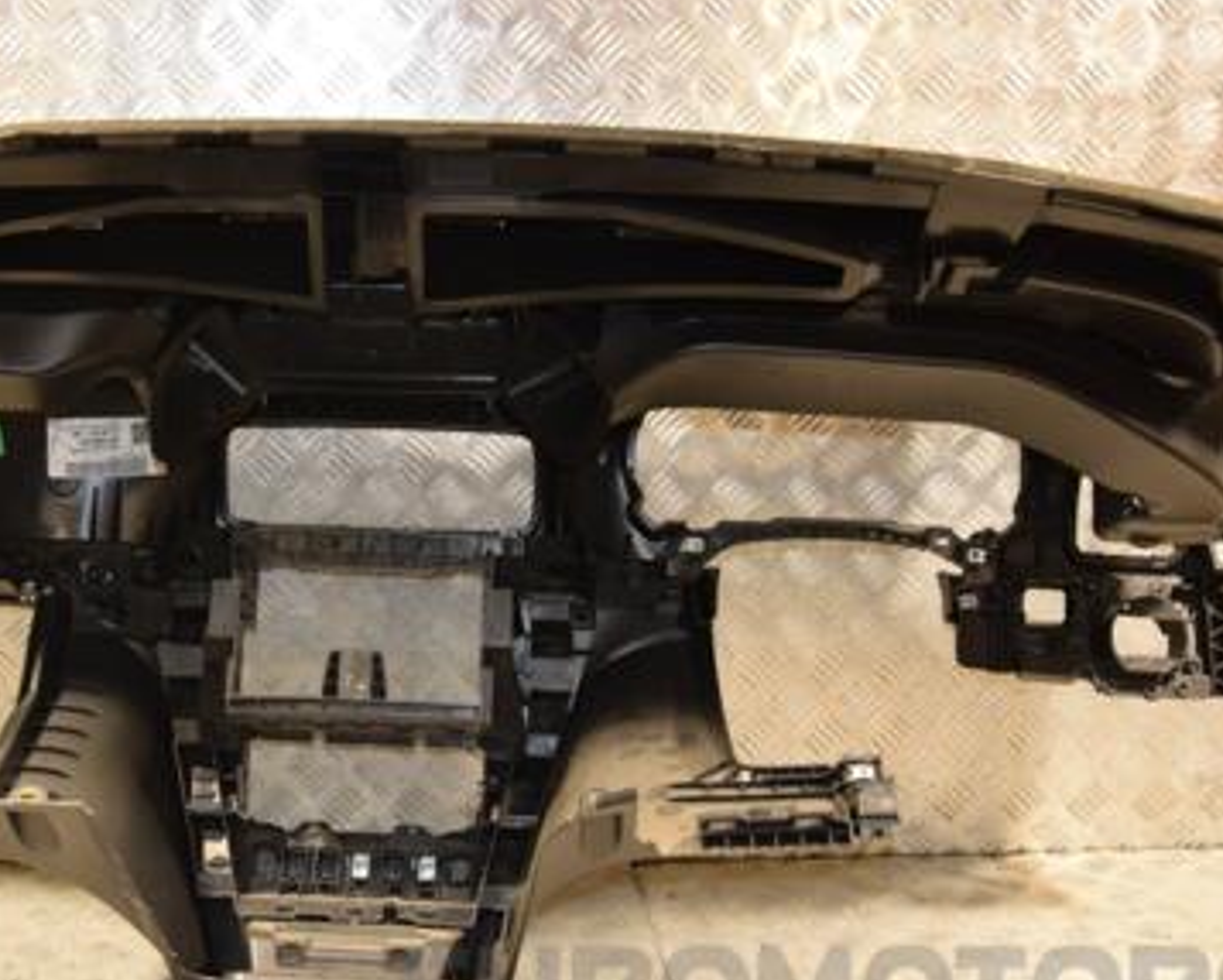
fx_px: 1883
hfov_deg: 35.3
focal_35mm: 52
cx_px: 336
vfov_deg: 29.1
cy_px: 541
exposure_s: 1/125
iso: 800
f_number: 5
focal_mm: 22
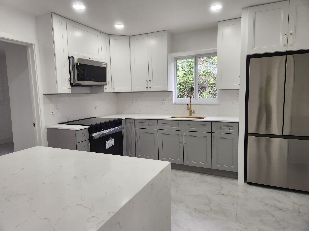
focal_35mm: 23
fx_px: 205
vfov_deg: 58.9
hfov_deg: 73.9
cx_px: 154
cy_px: 116
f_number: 1.8
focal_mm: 5.4
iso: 100
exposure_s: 1/180
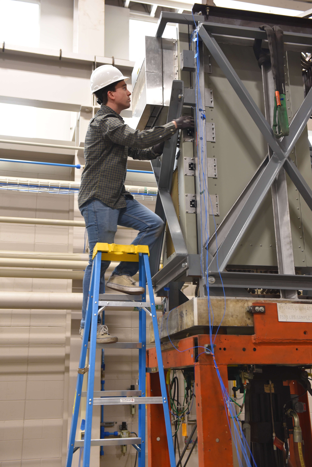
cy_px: 234
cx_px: 156
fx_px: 545
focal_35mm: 42
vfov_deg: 46.4
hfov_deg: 31.9
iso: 800
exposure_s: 1/60
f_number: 3.5
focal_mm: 42
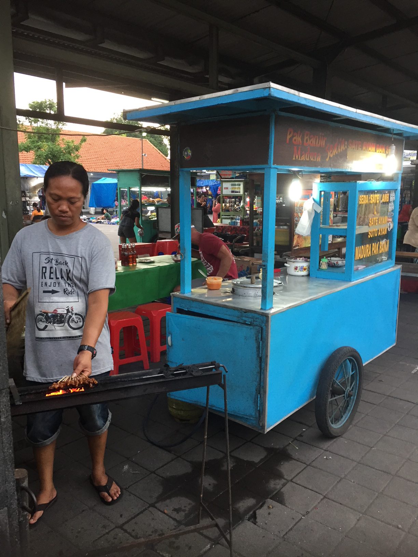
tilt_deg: -10.5
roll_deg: +0.1
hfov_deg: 48.2
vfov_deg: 61.7
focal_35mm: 29
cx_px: 209
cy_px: 278
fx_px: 467
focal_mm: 4.15
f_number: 2.2
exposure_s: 1/33
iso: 64
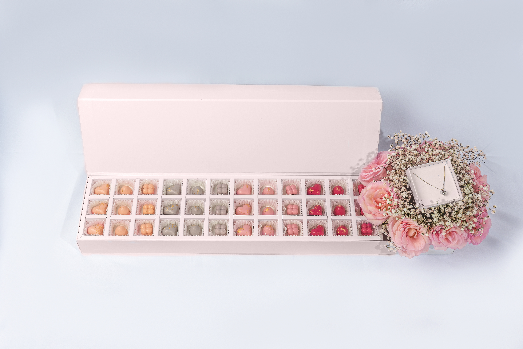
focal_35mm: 45
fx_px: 654
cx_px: 263
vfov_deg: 29.9
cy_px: 178
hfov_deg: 43.6
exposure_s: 1/125
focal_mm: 44
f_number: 10
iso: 100
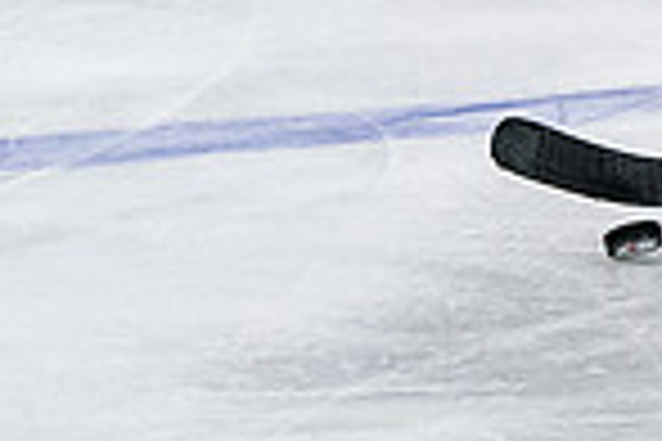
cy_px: -361
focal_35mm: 843
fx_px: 15501
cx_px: 1607
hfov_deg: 2.4
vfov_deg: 1.6
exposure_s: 1/800
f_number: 3.5
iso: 2500
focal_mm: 105
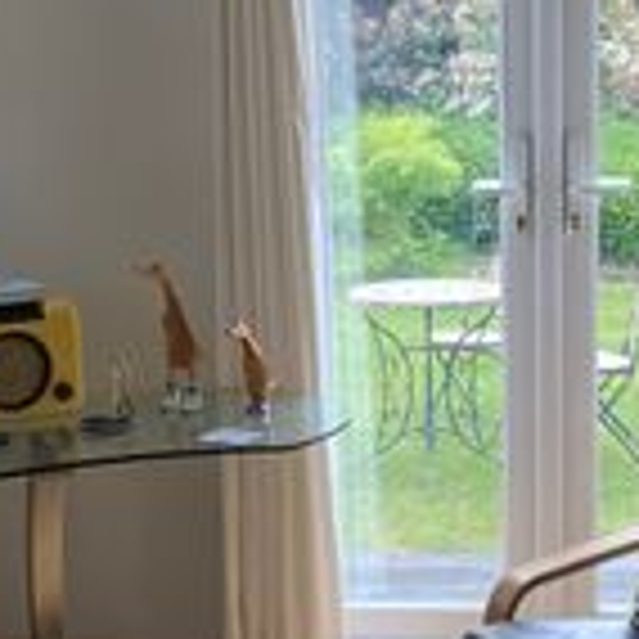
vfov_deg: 17.9
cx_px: 423
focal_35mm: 97
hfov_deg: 17.9
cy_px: 382
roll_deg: +1.1
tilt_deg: -12.6
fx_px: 2026
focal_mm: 4.25
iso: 80
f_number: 1.8
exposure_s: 1/121
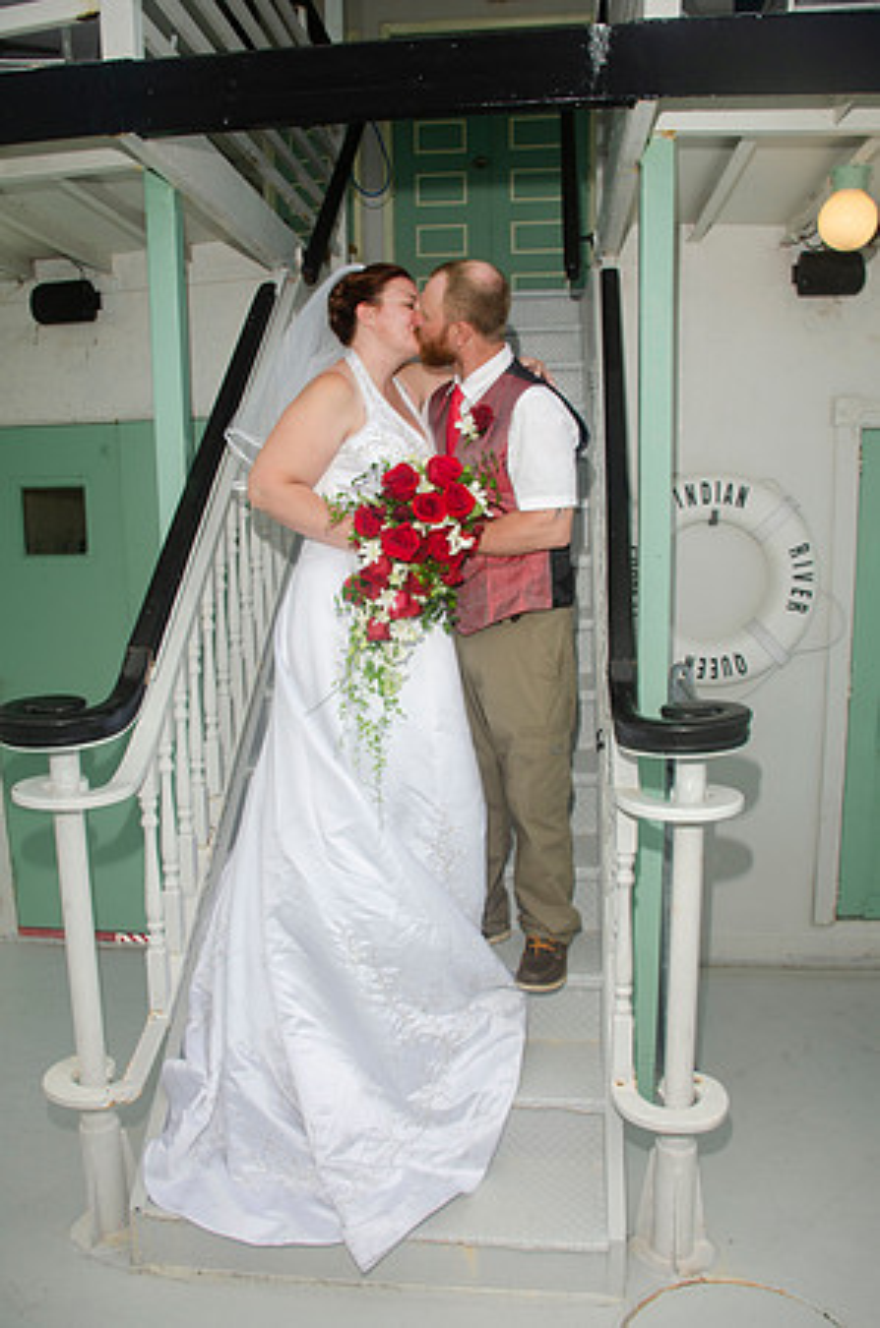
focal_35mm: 27
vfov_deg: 67.5
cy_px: 664
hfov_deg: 47.7
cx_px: 440
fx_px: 995
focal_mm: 18
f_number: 5.6
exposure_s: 1/250
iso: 100
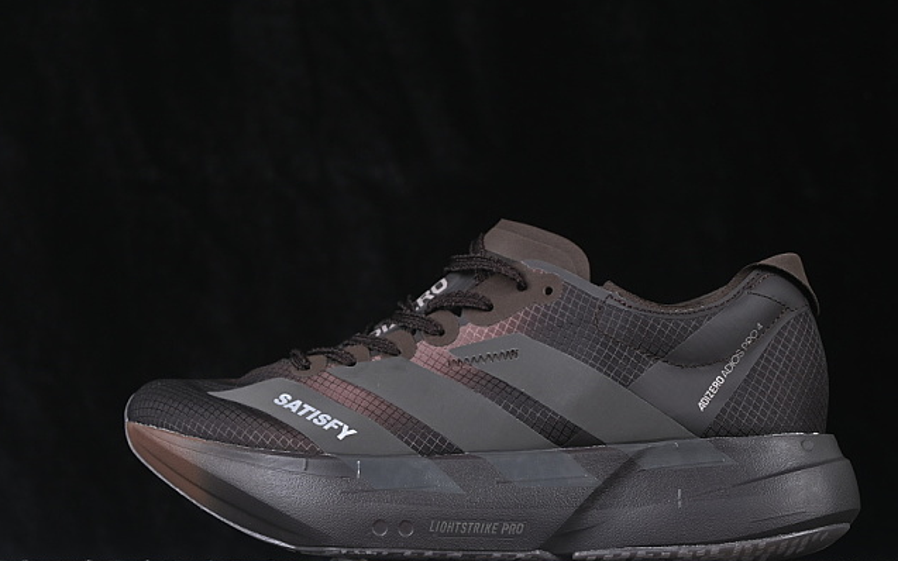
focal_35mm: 96
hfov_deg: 21.6
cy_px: 332
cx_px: 499
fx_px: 2349
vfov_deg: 13.6
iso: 160
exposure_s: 1/60
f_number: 6.3
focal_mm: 50
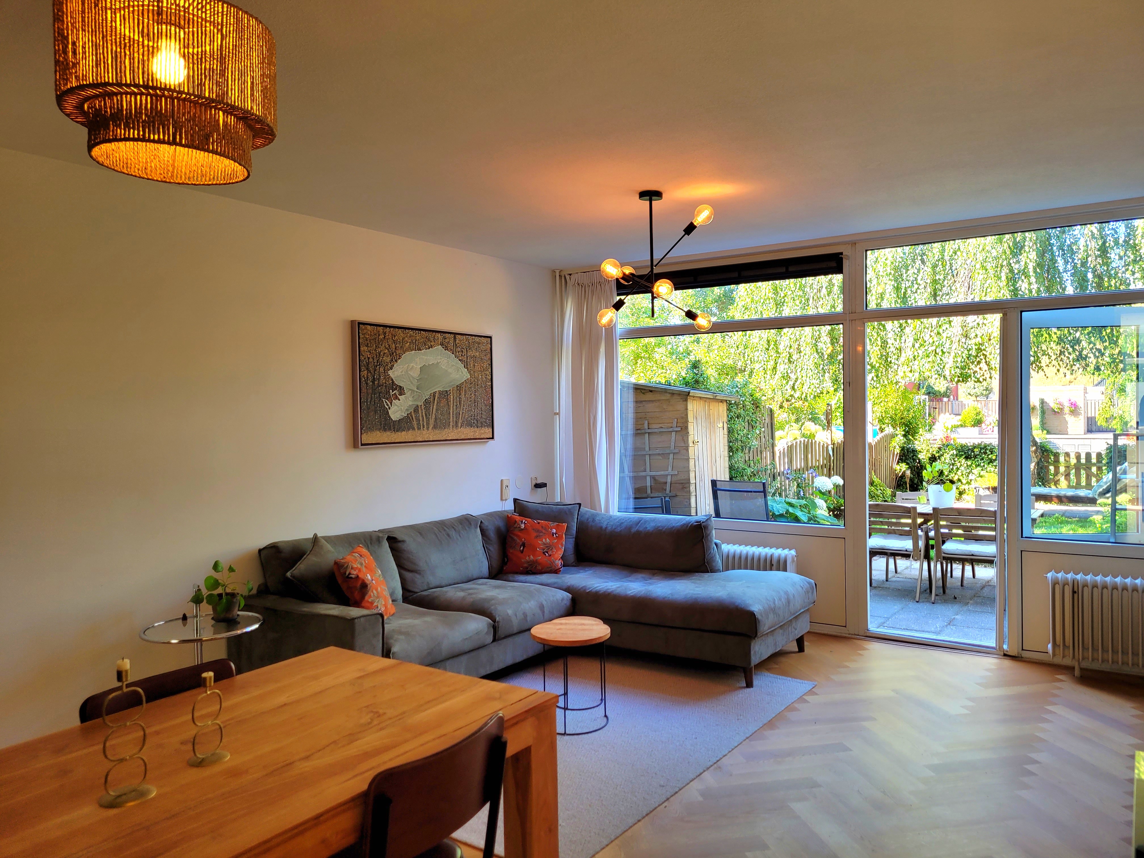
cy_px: 429
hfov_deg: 67.3
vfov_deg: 53.1
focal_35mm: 26
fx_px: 859
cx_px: 572
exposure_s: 1/100
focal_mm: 5.4
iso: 64
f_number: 1.8
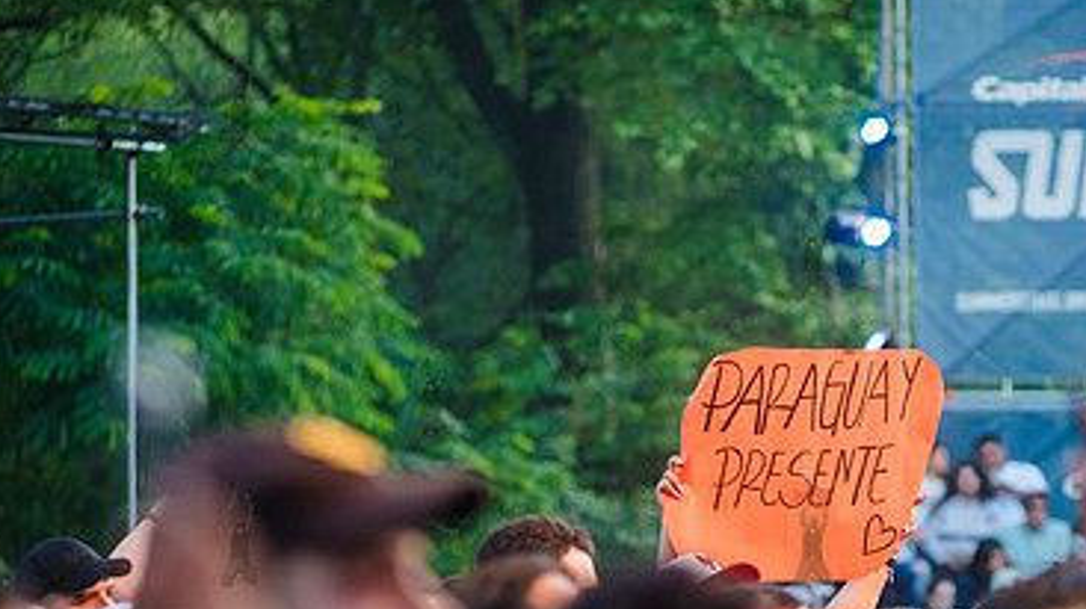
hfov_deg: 8.4
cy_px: 534
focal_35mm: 257
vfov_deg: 4.7
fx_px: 7397
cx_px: 811
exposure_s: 1/400
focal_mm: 155
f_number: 4
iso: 2500
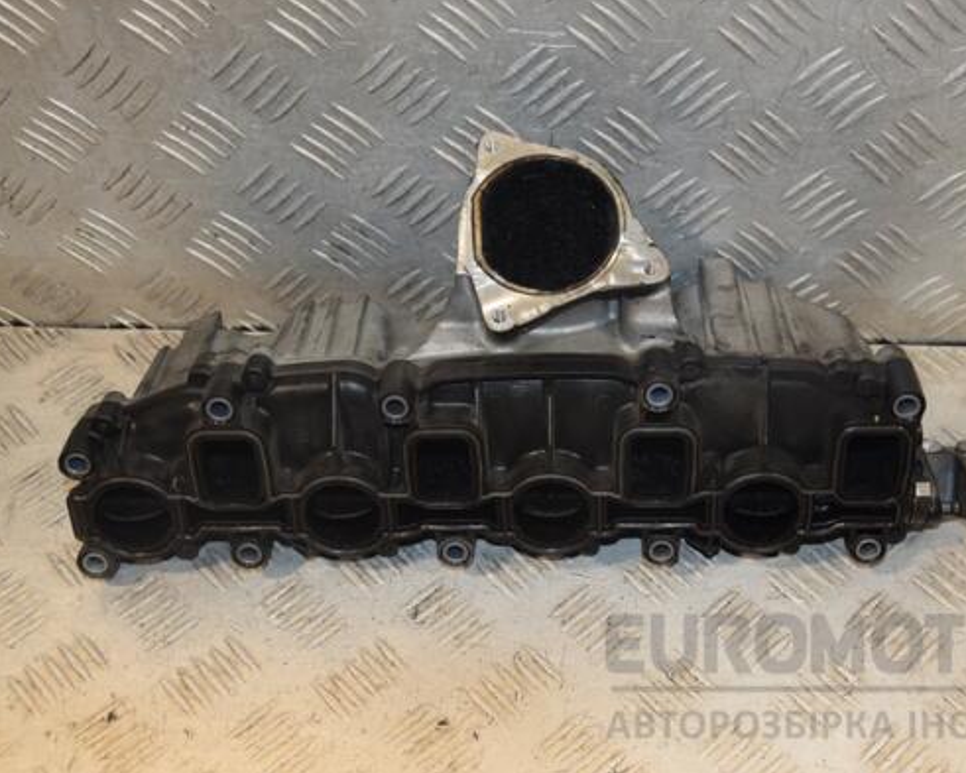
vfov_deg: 27.6
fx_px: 1573
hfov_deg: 34.1
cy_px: 382
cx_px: 569
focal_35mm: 55
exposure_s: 1/200
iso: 800
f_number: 5
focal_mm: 32
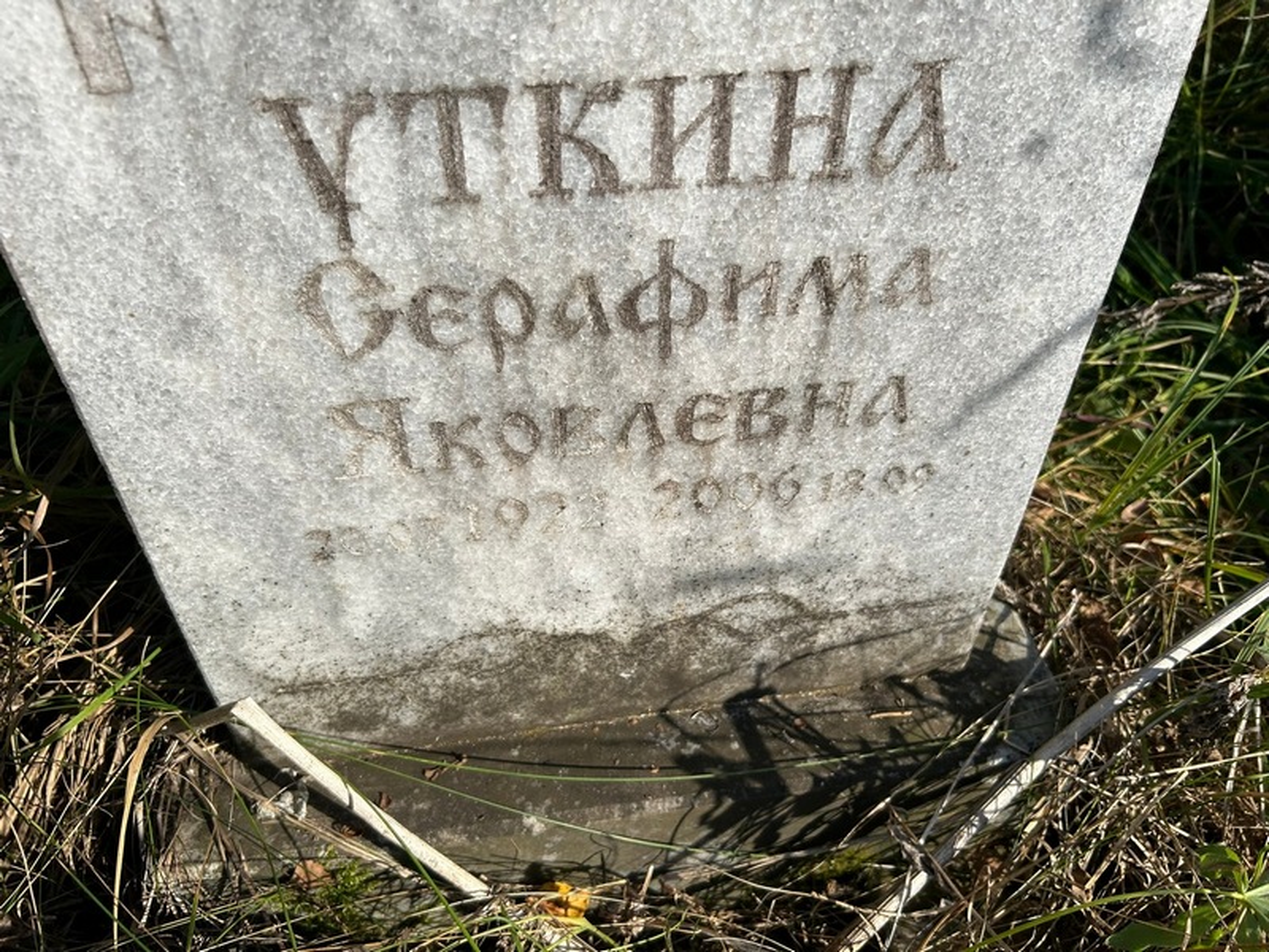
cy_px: 476
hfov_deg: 67.3
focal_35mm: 26
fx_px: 953
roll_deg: +1.7
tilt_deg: -42.0
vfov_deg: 53.1
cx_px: 634
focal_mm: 5.7
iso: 50
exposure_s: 1/5076
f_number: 1.5
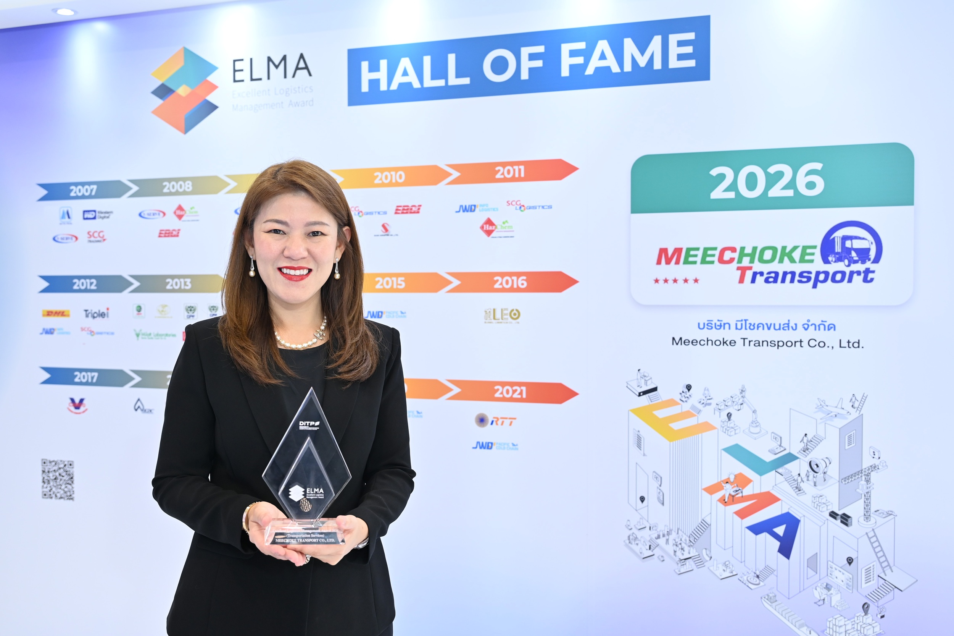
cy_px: 318
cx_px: 477
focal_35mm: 35
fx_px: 927
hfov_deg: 54.5
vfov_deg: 37.8
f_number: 4
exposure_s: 1/125
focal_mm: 35
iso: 800
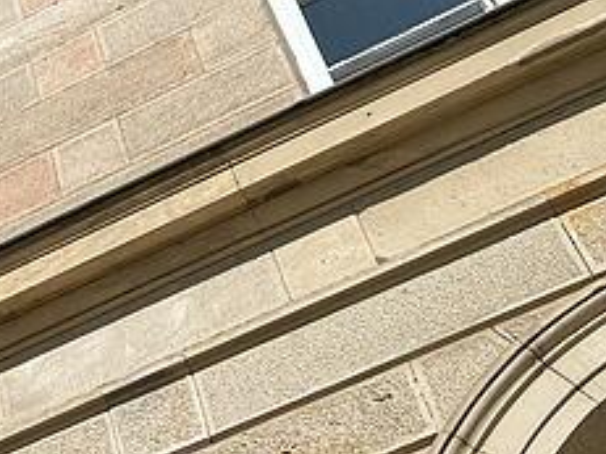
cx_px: -147
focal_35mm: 90
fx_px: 1575
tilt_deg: +52.5
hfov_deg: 20.2
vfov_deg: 16.0
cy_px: -16
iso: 50
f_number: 1.5
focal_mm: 5.7
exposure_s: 1/6579
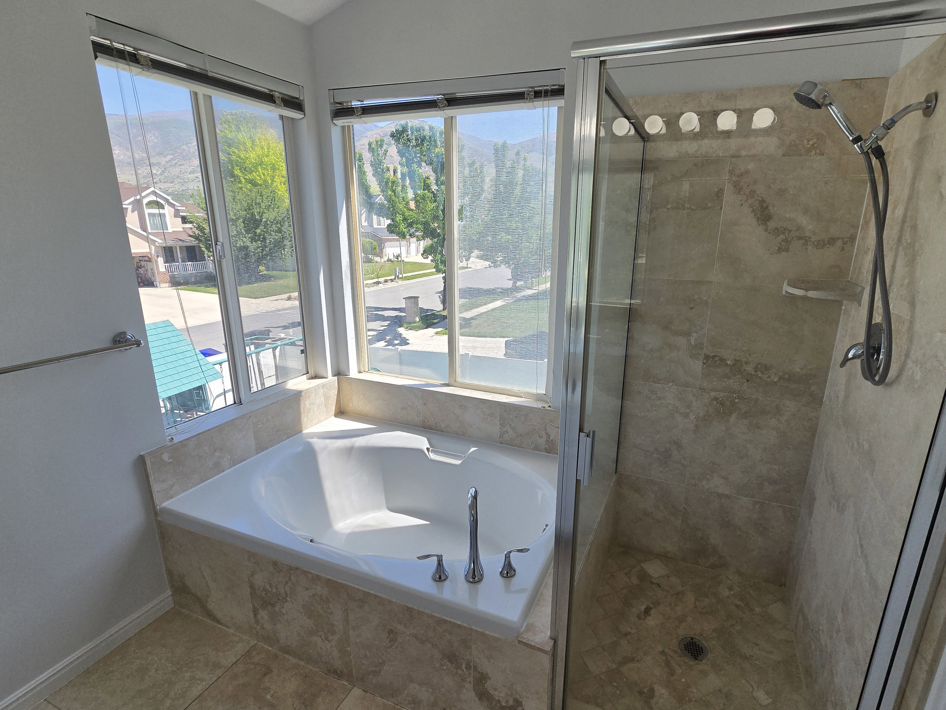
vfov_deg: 78.1
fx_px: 437
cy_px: 366
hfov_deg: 94.3
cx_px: 514
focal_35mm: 16
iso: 100
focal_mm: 2.2
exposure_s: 1/1358
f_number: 2.2
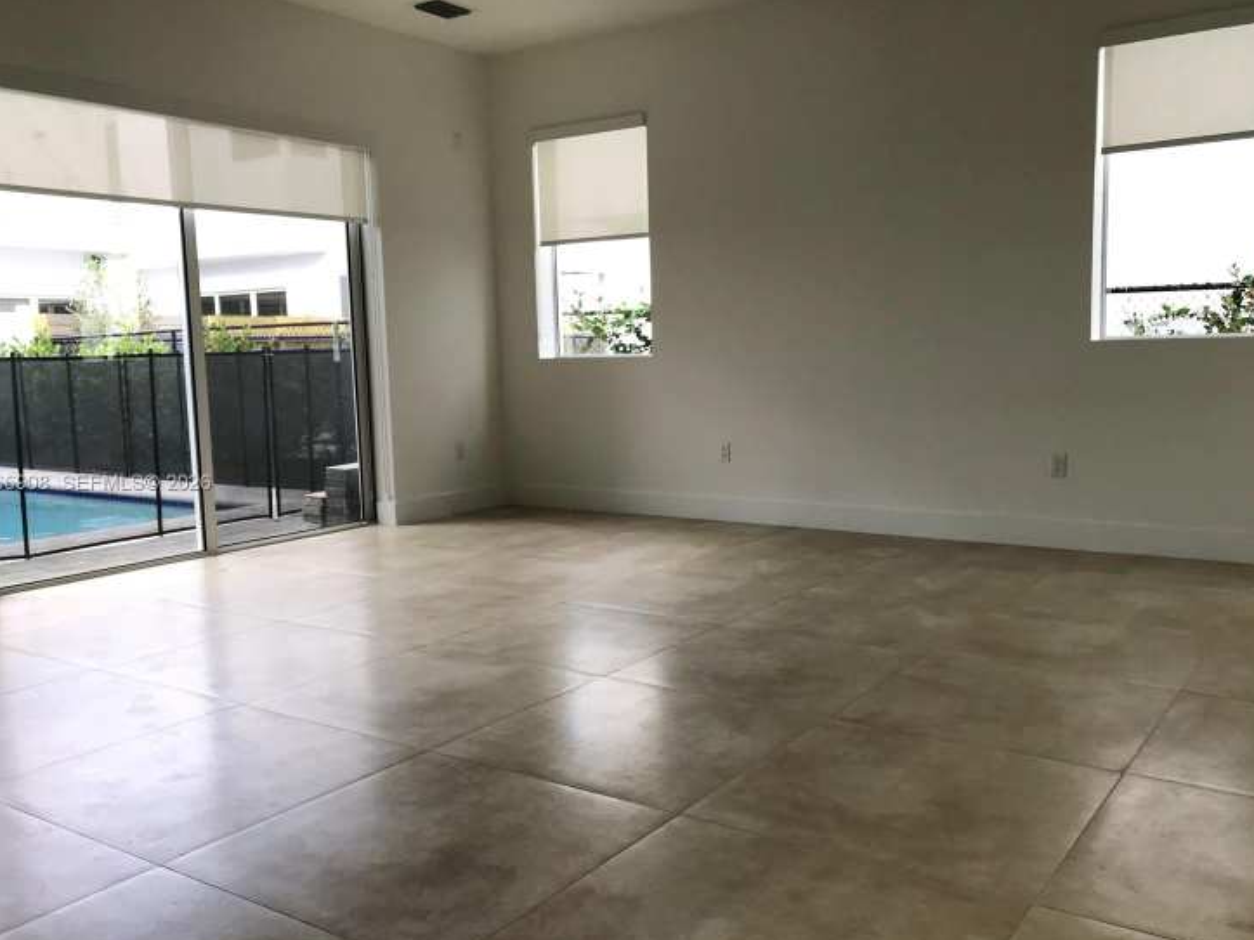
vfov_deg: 45.4
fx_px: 1123
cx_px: 635
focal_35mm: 31
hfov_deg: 58.4
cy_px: 484
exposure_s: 1/30
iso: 25
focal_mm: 3.99
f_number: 1.8
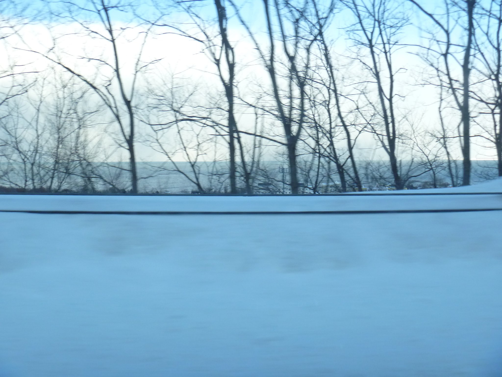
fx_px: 508
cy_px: 188
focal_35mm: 35
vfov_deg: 40.7
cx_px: 251
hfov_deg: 52.6
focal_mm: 6.3
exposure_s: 1/250
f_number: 4.5
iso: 200
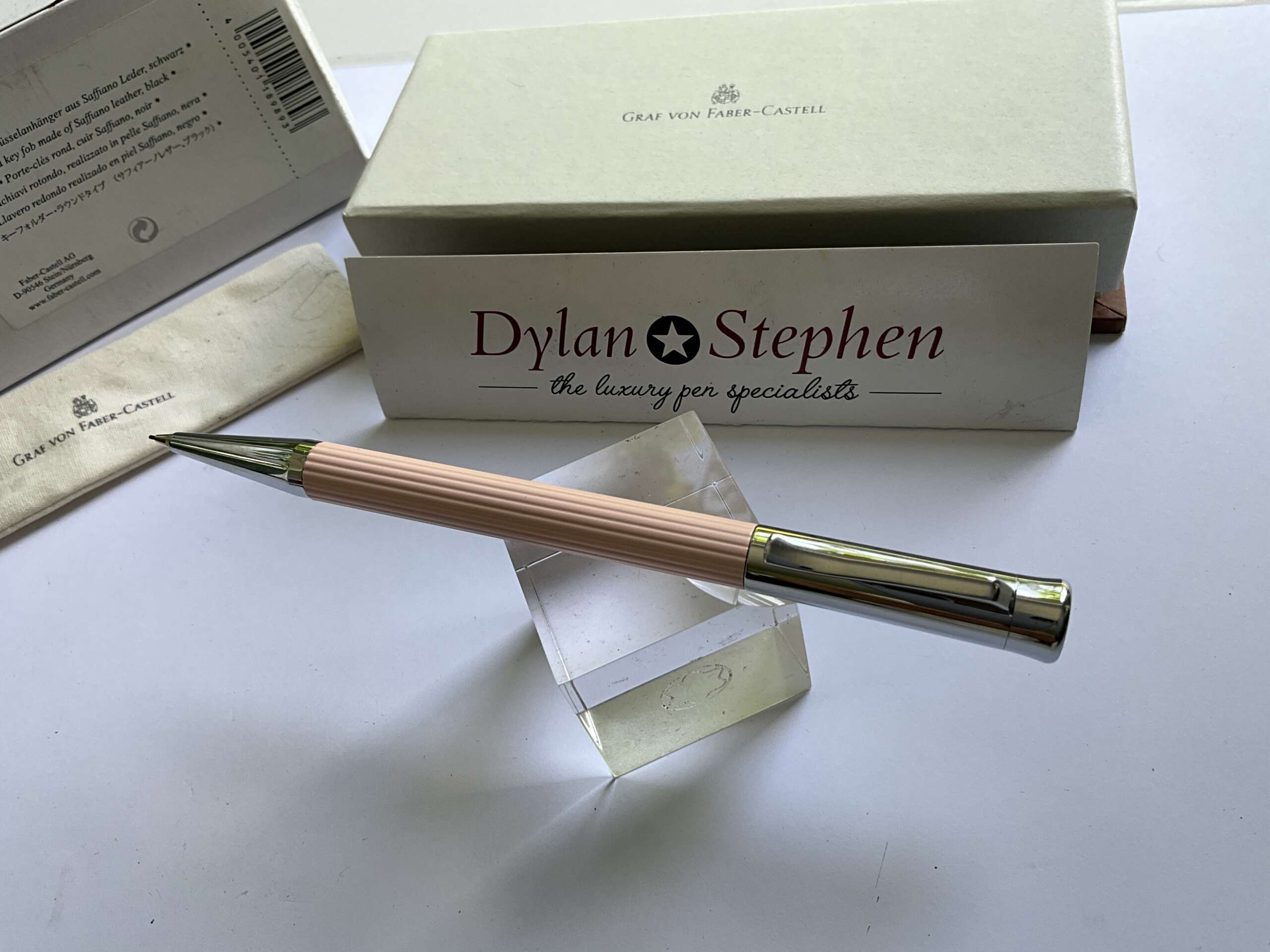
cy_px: 476
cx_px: 635
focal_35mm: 29
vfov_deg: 48.2
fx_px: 1064
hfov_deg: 61.7
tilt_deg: -54.0
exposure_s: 1/150
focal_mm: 3
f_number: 1.8
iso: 20
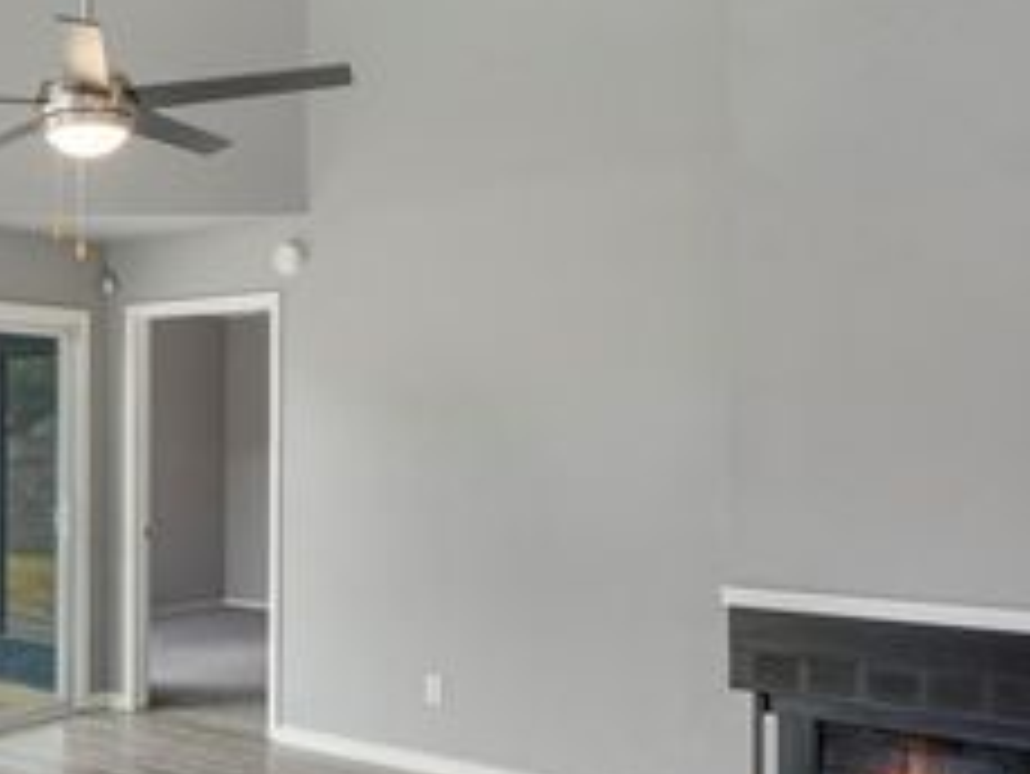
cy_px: 434
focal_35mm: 42
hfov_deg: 39.5
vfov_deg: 34.3
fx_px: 1250
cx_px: 0
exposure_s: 1/60
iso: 200
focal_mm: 20
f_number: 11
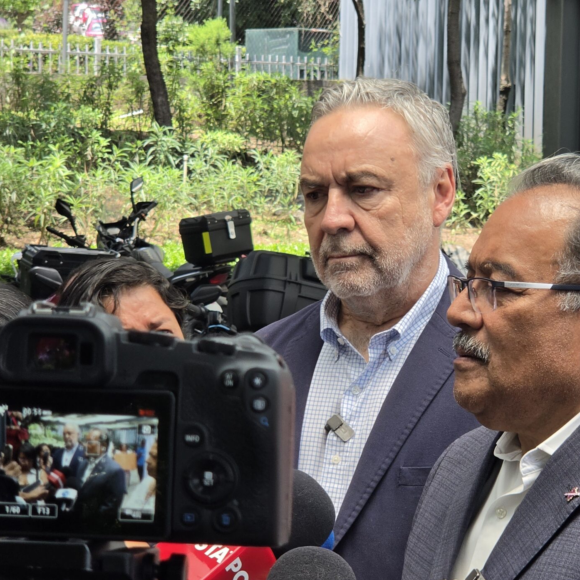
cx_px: 455
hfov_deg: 15.5
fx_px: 2123
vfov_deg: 15.5
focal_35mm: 112
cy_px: 346
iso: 25
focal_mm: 7
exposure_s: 1/182
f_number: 2.4
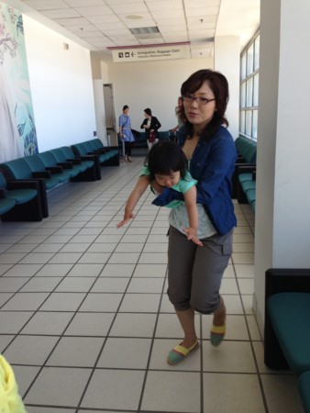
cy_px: 206
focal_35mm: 33
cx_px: 155
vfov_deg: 55.3
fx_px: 394
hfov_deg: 43.0
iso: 50
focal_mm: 4.13
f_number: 2.4
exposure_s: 1/120
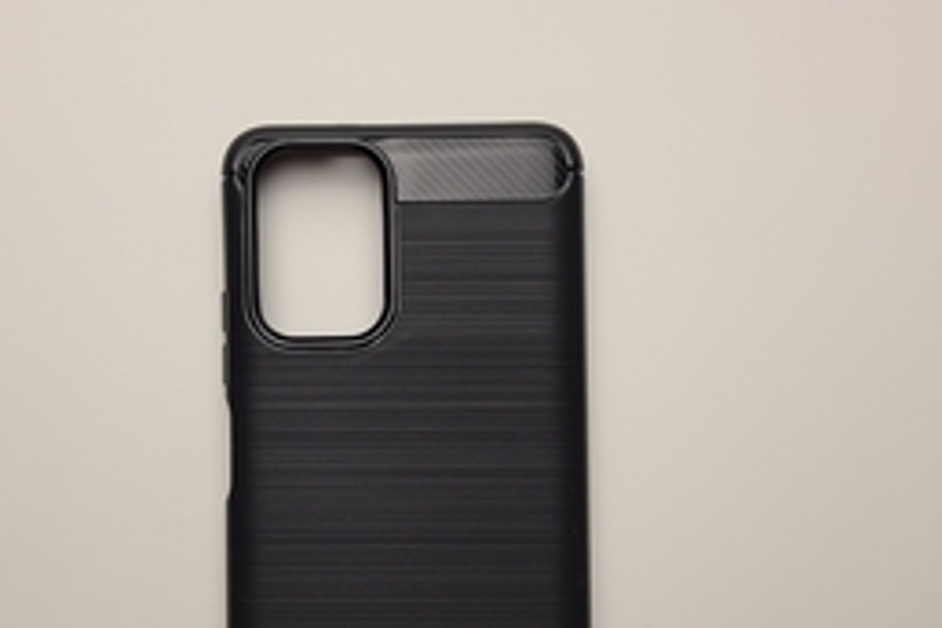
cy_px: 504
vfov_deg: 31.1
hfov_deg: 46.3
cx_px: 409
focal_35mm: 42
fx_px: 1099
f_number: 1.8
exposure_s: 1/100
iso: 50
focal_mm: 5.4
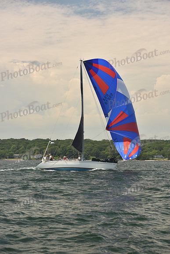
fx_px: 552
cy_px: 127
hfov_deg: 17.5
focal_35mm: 78
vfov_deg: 26.0
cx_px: 85
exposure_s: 1/640
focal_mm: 78
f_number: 6.3
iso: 250
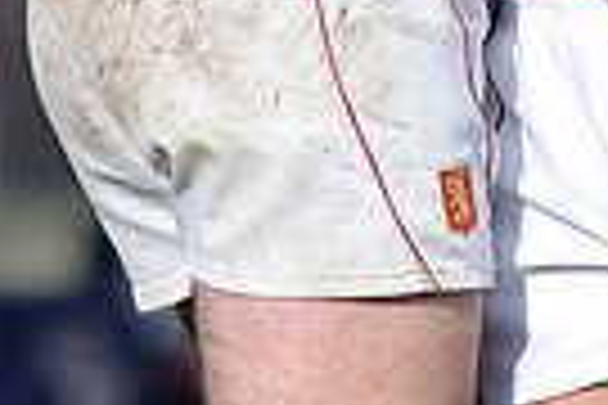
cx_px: 581
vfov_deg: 0.8
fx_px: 30516
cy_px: -452
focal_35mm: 1807
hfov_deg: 1.1
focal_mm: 420
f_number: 4
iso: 400
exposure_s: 1/2500
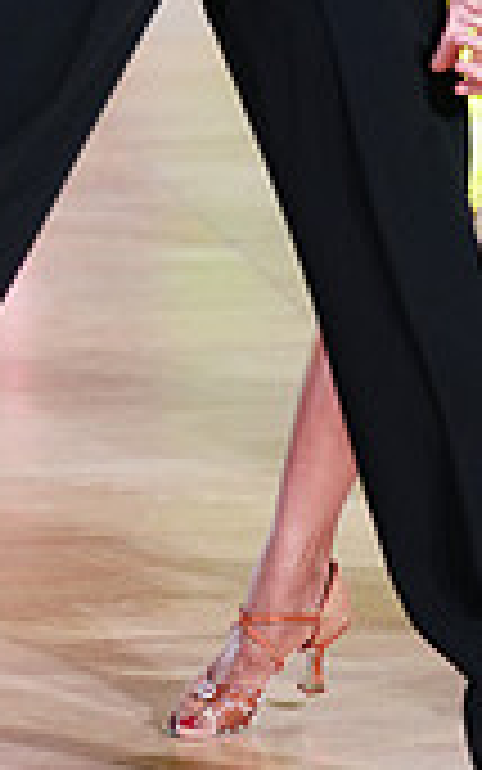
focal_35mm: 346
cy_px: -216
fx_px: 7266
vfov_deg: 6.0
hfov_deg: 3.8
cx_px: 349
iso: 2000
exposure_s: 1/400
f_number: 2.8
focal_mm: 100
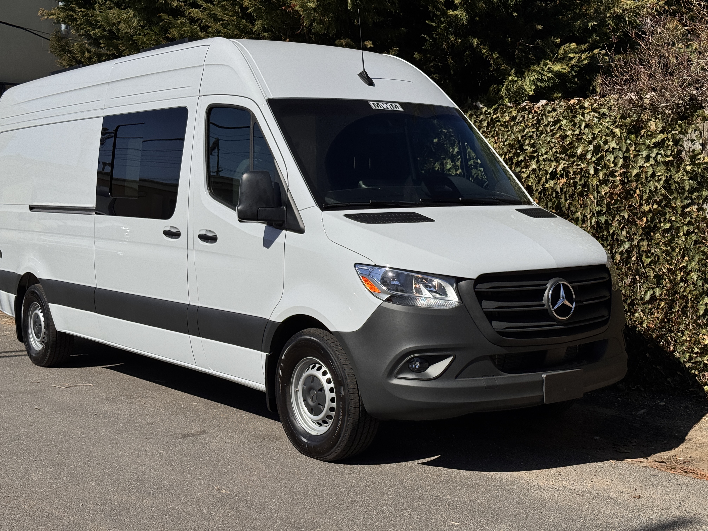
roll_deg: +0.5
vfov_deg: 30.3
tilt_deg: -3.0
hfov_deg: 39.7
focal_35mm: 48
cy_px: 266
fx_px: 982
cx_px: 354
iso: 64
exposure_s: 1/12500
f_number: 1.78
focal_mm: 6.76
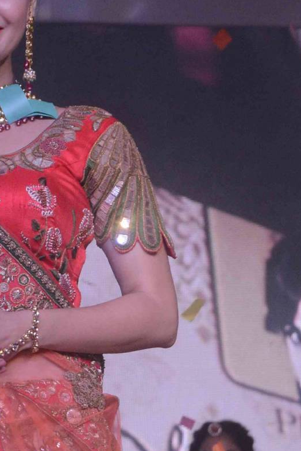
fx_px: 5867
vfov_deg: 4.4
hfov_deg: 2.9
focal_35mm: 468
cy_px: 506
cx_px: 5
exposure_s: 1/200
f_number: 8
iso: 800
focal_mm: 85
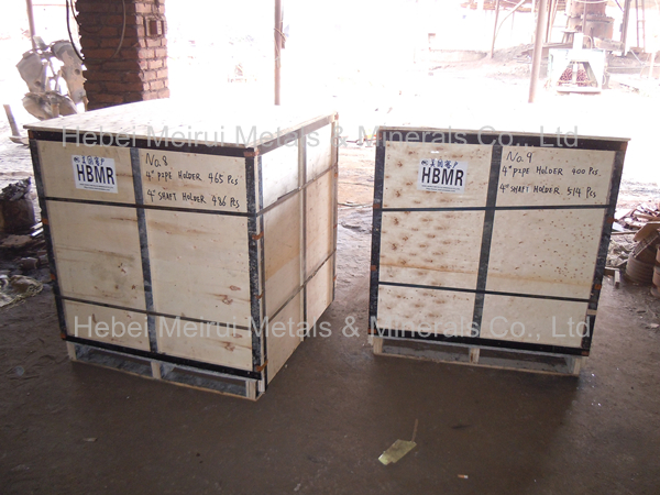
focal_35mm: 30
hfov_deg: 60.0
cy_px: 248
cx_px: 330
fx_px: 572
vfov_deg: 46.8
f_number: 3.5
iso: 250
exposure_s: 1/30
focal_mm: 5.4
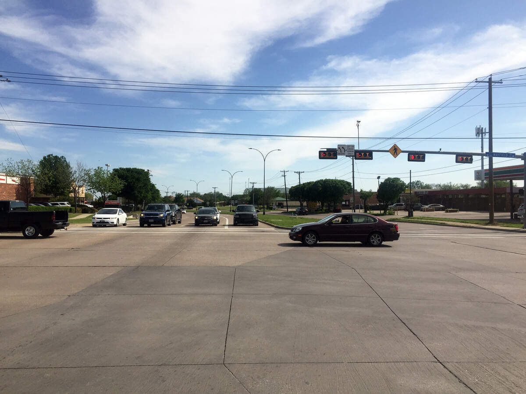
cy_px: 197
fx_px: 441
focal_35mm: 29
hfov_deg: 61.7
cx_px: 263
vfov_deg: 48.2
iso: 32
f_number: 2.2
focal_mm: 4.15
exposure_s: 1/3049
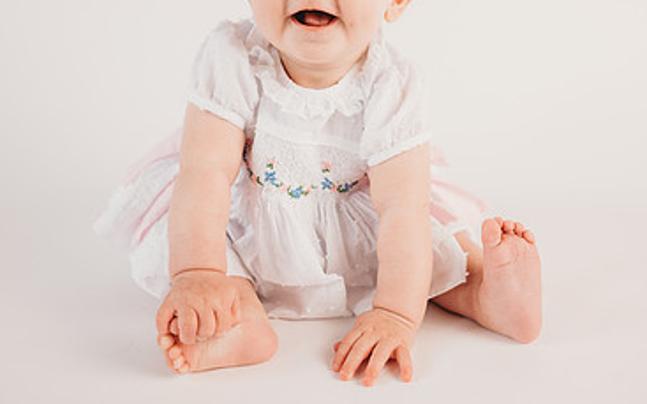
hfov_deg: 47.2
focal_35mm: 42
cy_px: 97
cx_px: 351
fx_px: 740
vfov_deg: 30.0
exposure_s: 1/160
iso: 100
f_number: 2.2
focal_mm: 24
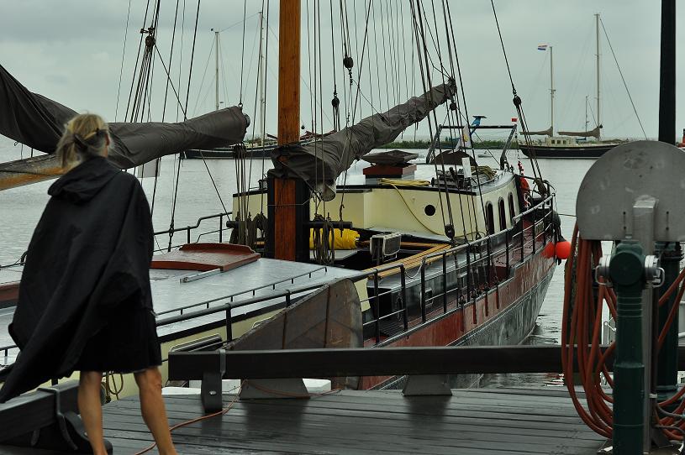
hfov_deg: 27.0
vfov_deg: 18.2
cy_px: 228
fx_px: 1426
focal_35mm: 75
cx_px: 342
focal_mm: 50
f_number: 4.5
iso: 250
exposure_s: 1/640
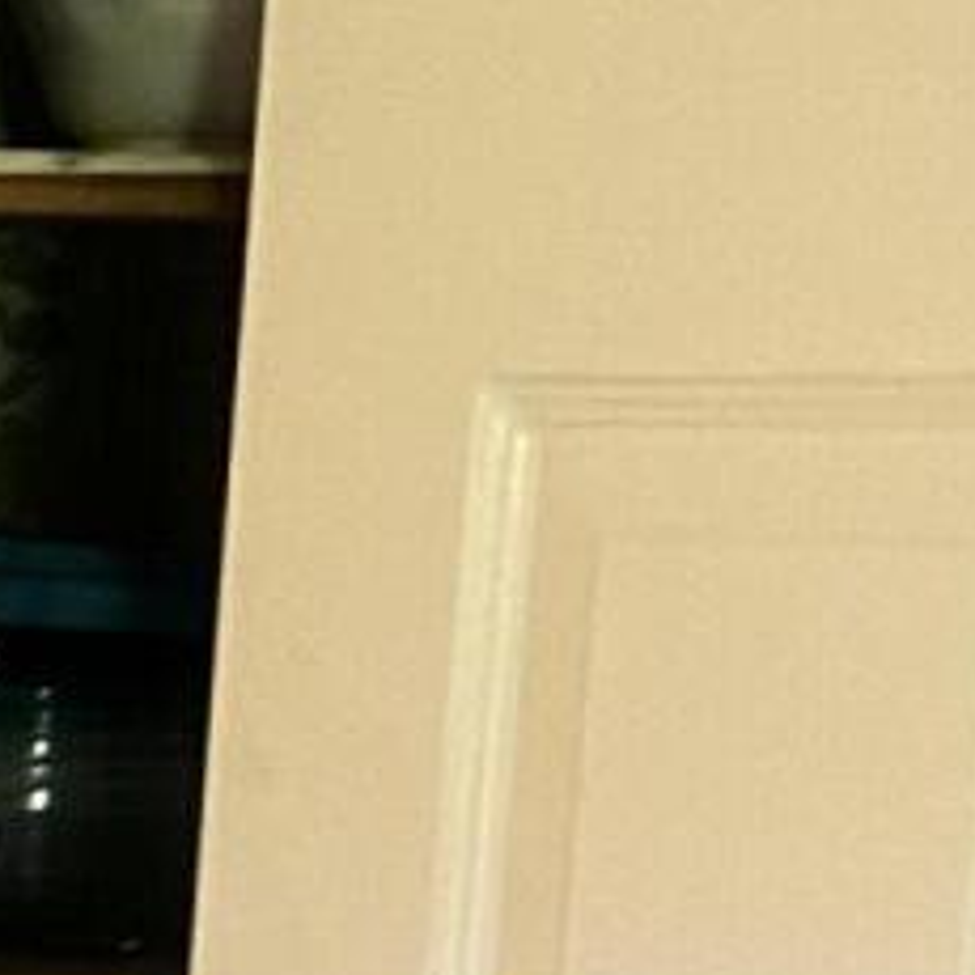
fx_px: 6373
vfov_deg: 8.5
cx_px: -1323
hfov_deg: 8.1
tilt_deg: -10.0
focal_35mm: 200
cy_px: 1683
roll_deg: +0.6
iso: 400
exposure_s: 1/60
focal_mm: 5.7
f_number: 1.5
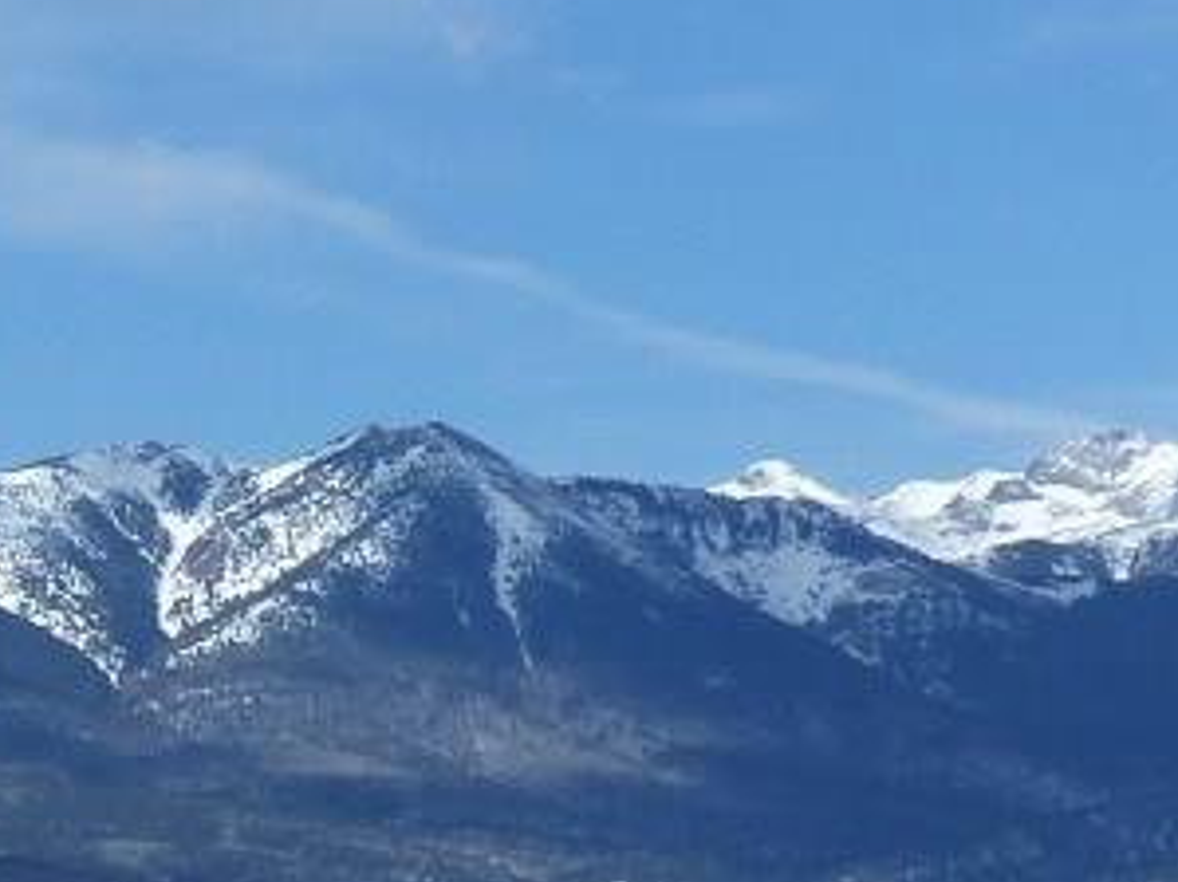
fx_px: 9661
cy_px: 677
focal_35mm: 284
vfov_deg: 5.2
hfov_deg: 6.8
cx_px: -1123
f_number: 4
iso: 100
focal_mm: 10.5
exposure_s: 1/1600
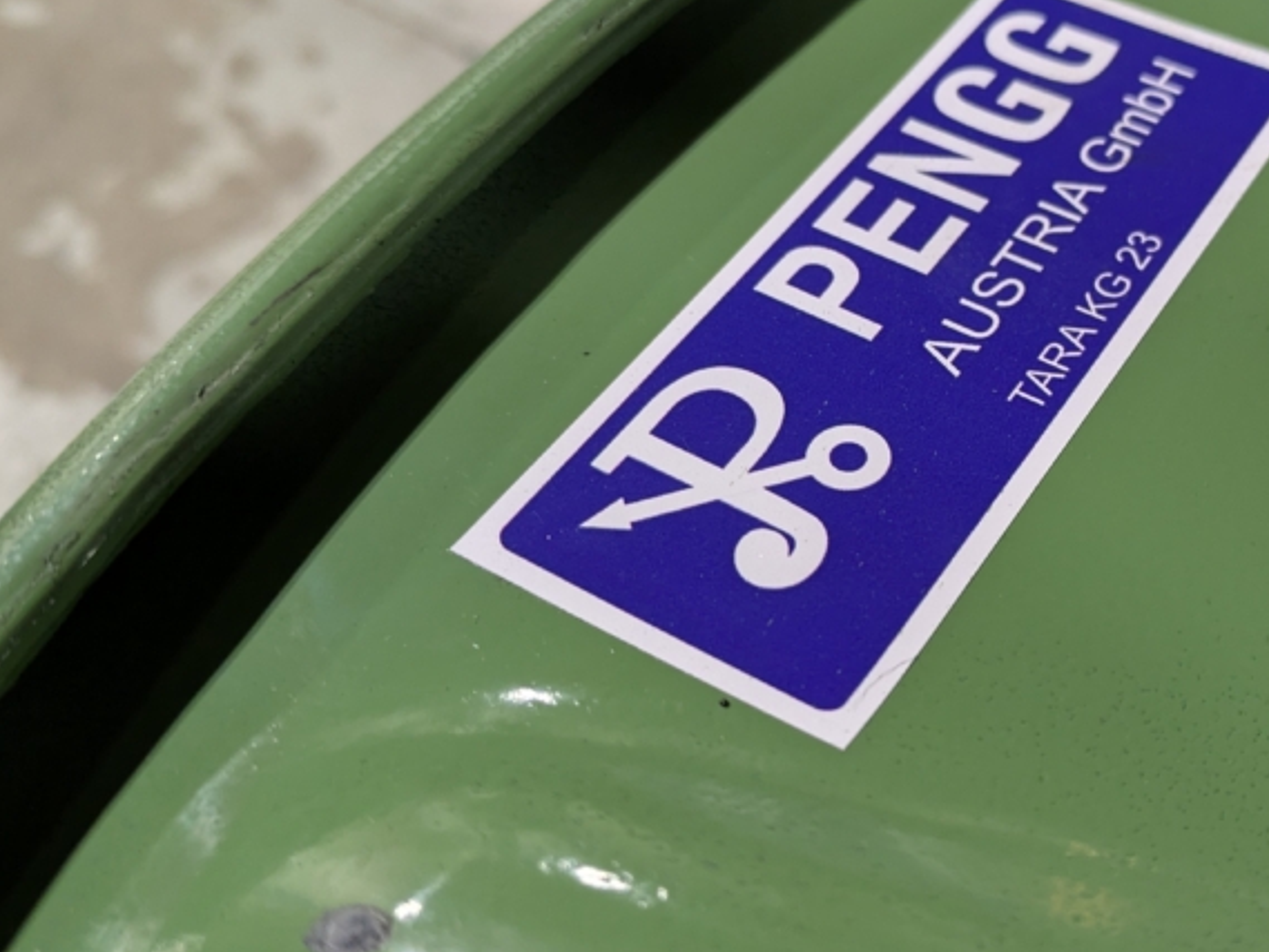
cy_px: 422
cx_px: 901
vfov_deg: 32.2
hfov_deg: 41.2
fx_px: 1650
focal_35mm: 45
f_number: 1.89
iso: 232
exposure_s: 1/120
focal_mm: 5.43
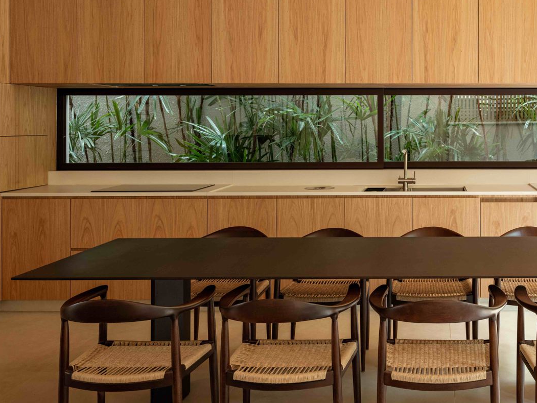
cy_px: 126
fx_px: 652
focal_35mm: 42
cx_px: 419
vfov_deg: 34.0
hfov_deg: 43.0
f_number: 10
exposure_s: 1/6
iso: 200
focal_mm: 28.6
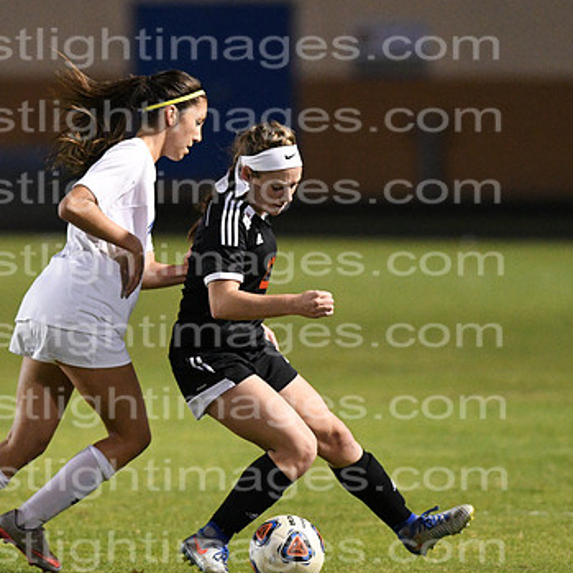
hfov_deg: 2.8
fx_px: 11911
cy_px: 300
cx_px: 135
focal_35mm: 636
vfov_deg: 2.8
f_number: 3.2
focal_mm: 300
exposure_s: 1/640
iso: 8000
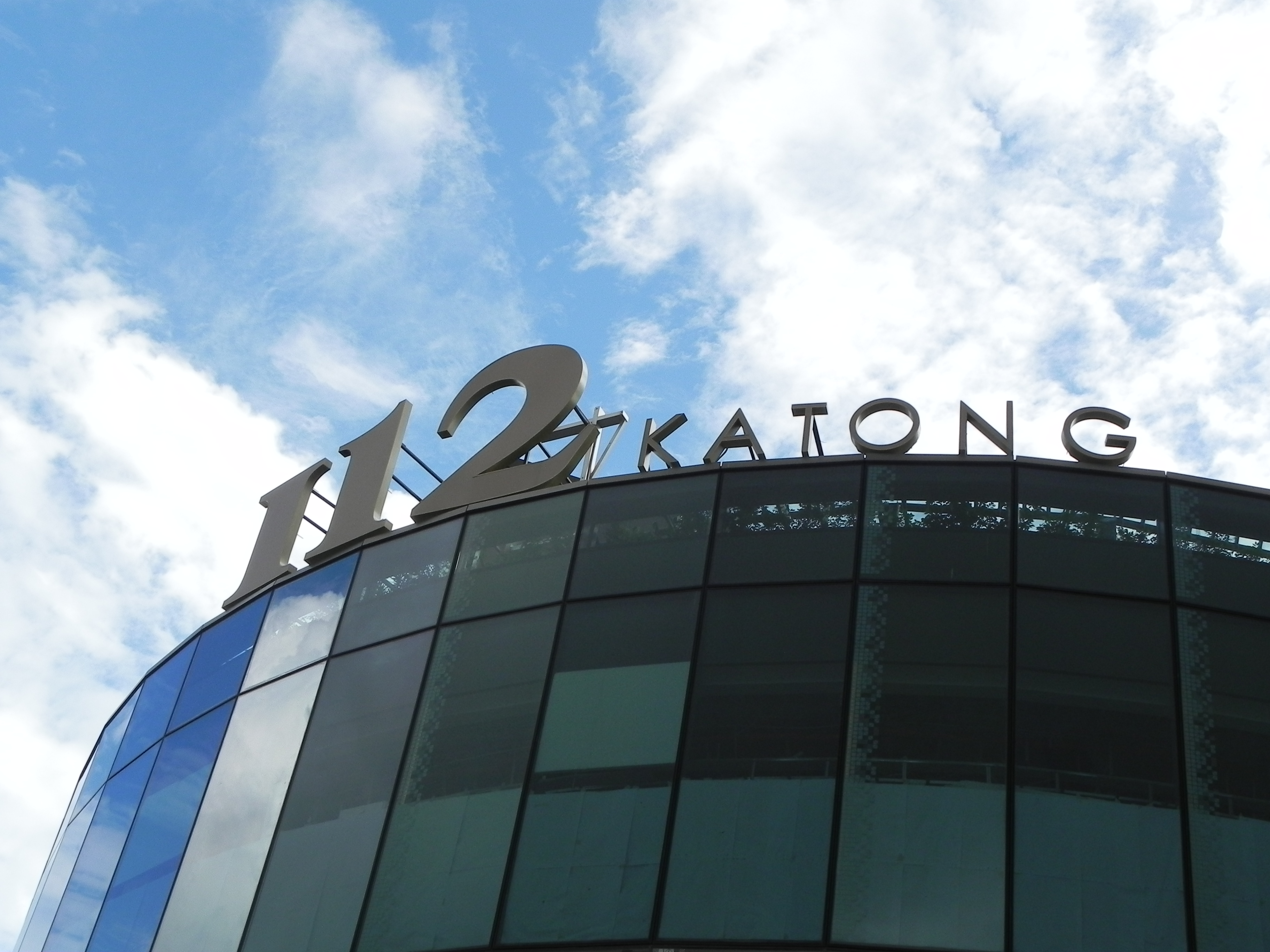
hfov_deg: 36.8
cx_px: 635
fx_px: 1908
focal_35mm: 52
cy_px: 476
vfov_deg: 28.0
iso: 160
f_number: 6.3
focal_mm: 9.2
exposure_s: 1/374
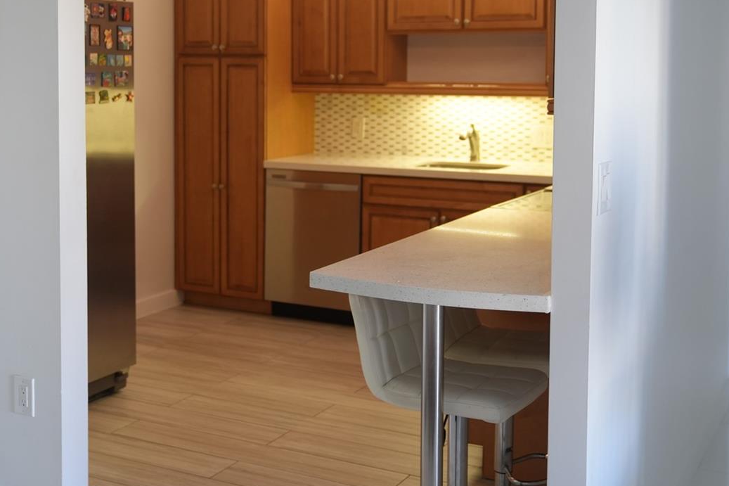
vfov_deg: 24.8
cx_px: 286
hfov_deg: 36.7
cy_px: 134
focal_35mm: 54
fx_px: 1093
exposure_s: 1/100
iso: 800
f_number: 2.8
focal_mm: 35
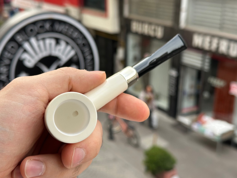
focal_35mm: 48
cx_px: 118
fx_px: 329
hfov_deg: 39.7
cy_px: 89
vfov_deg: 30.3
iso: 64
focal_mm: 6.86
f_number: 1.78
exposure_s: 1/672
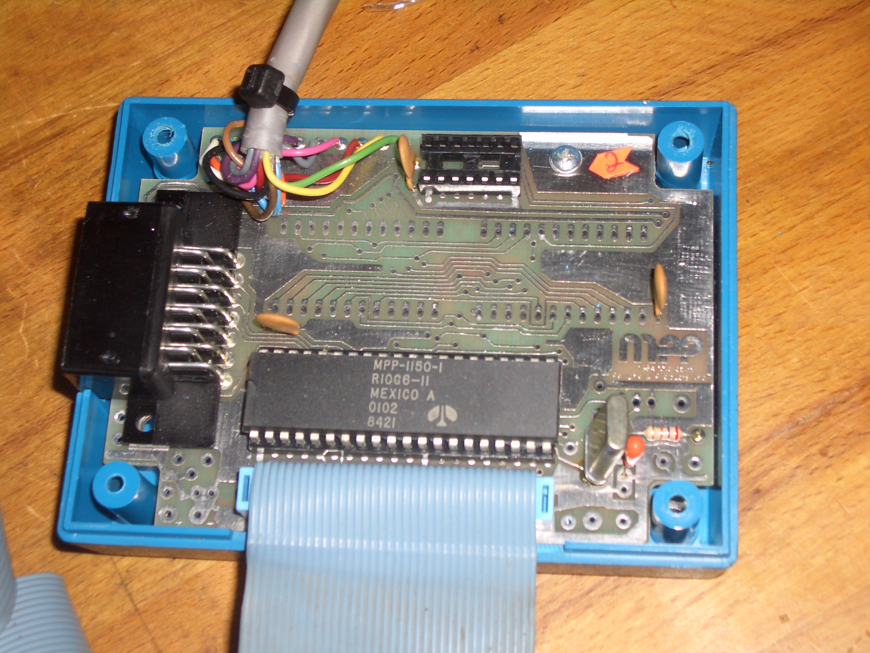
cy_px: 326
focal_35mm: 62
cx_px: 435
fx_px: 1558
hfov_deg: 31.2
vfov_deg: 23.7
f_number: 3.5
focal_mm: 10.2
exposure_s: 1/60
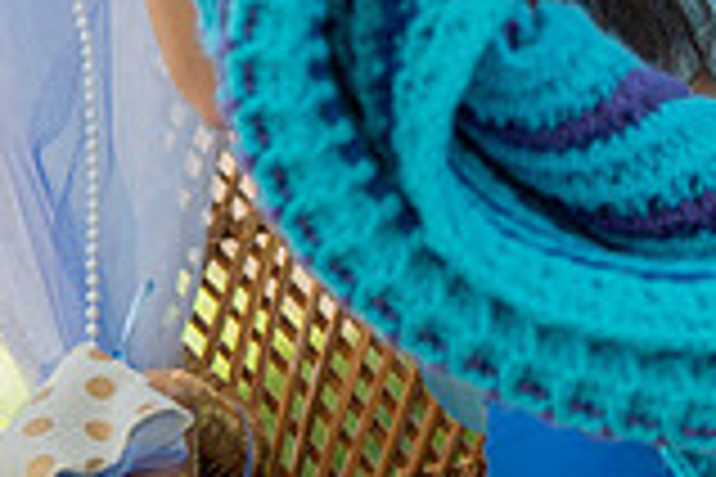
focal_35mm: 284
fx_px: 5648
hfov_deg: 7.2
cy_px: -56
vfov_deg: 4.8
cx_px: 905
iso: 125
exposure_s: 1/125
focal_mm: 78
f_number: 4
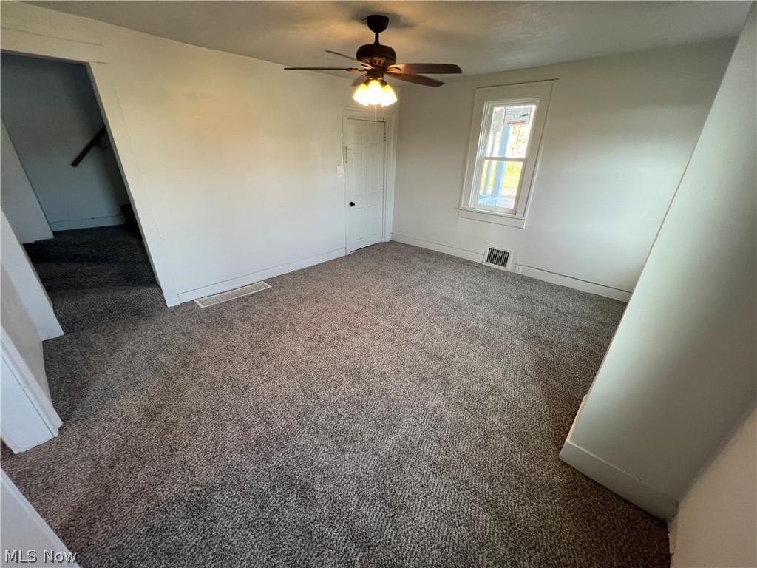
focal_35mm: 13
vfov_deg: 89.9
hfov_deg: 106.2
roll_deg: -1.6
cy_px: 284
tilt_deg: -26.0
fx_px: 284
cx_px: 378
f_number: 1.8
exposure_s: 1/99
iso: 125
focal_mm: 1.57
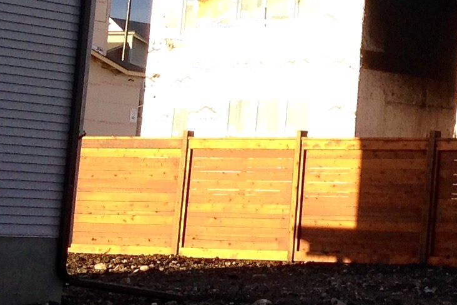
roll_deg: -2.8
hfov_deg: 12.5
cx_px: 760
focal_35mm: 153
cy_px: 13
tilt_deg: +8.0
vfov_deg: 8.9
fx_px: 1942
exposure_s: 1/343
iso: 50
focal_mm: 4.12
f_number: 2.4
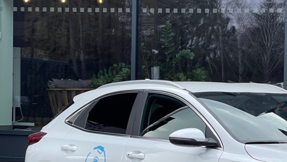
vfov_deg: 8.9
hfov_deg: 15.5
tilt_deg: -2.1
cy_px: 150
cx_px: 278
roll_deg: -0.8
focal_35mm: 136
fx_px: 1035
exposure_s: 1/433
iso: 20
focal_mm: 7.5
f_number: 2.2
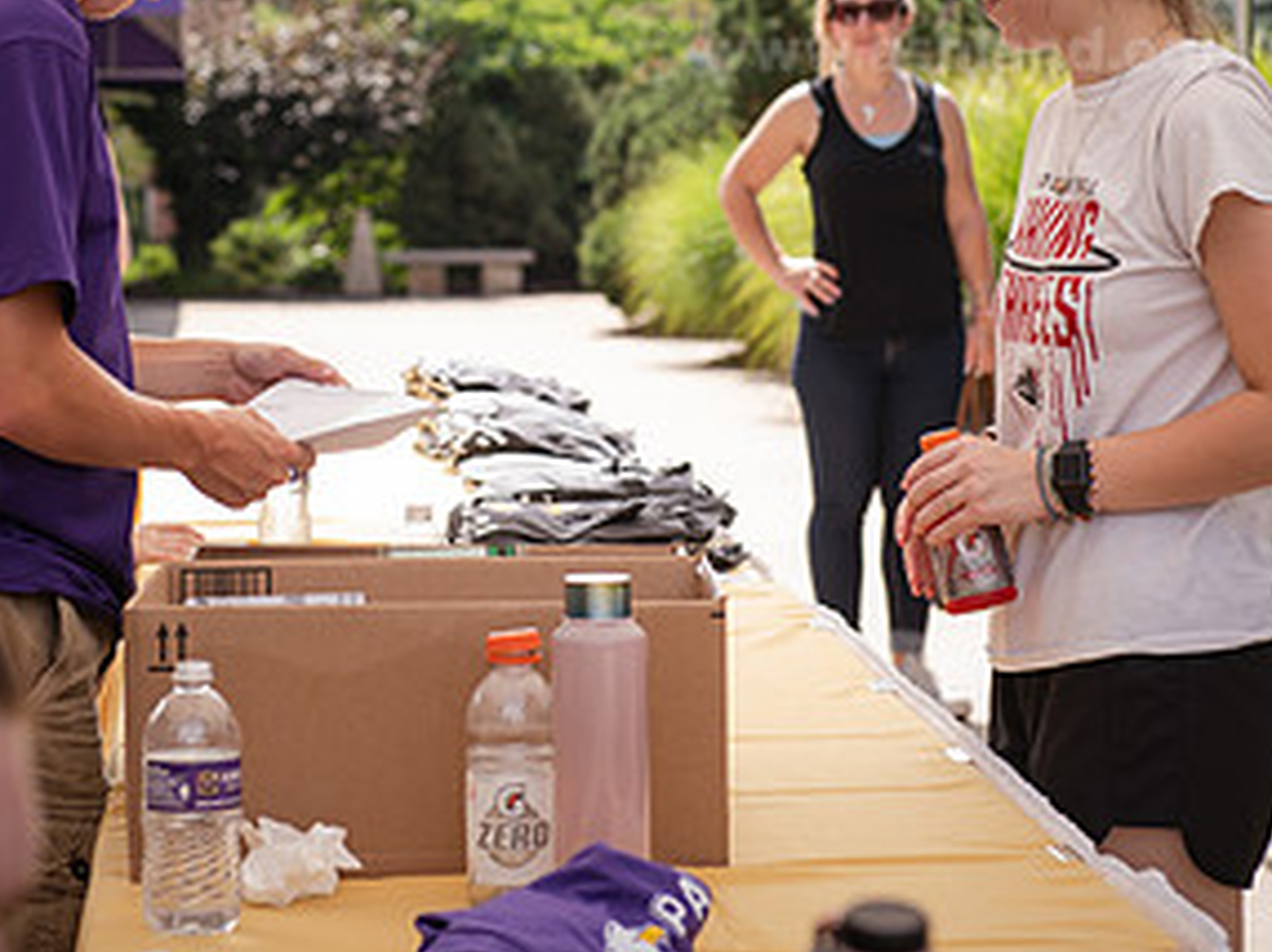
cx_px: 498
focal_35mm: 121
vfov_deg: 12.2
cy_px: 145
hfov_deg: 16.3
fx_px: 4443
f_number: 4.5
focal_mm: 62
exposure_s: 1/125
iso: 31
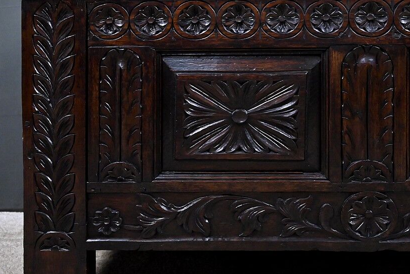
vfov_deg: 26.5
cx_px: 264
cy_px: 144
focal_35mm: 51
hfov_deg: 38.5
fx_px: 581
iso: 5000
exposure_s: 1/60
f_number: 6.3
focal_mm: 35
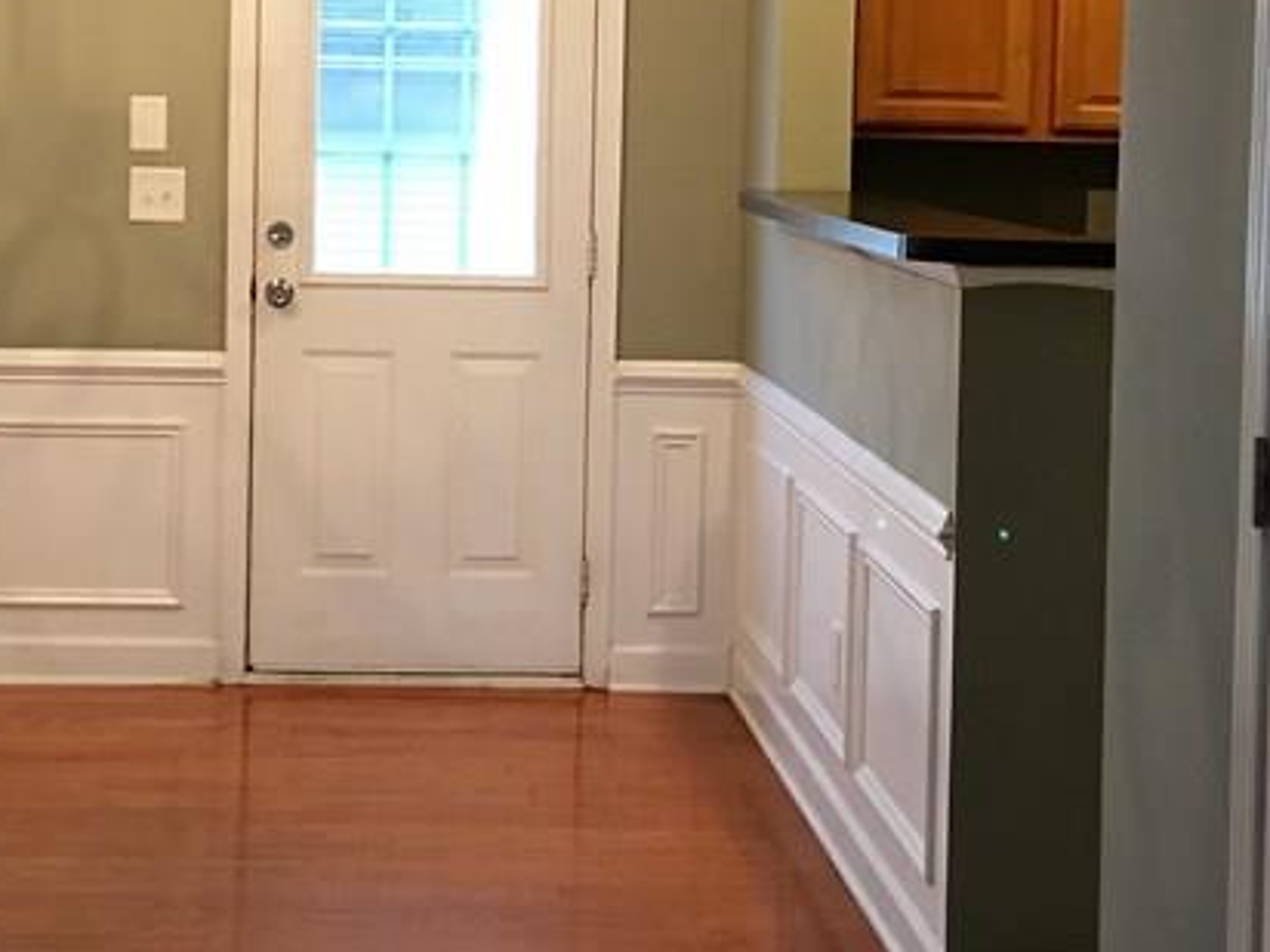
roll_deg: -0.9
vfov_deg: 20.3
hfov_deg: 26.9
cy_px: 216
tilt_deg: -1.0
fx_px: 2642
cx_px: 450
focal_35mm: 72
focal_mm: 4.15
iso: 50
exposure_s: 1/15
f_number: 2.2
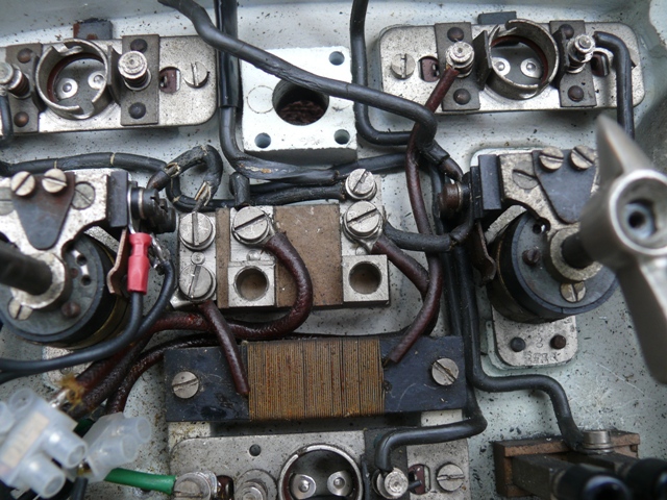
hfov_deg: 49.0
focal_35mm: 38
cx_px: 334
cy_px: 250
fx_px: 732
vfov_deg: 37.7
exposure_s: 1/60
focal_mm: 8
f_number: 2.8
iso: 100
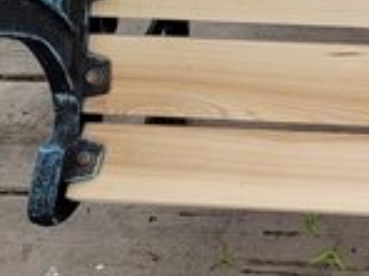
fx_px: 1503
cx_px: 678
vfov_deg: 10.4
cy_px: -45
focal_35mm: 141
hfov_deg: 12.7
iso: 40
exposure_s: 1/572
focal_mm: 5.4
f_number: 1.8
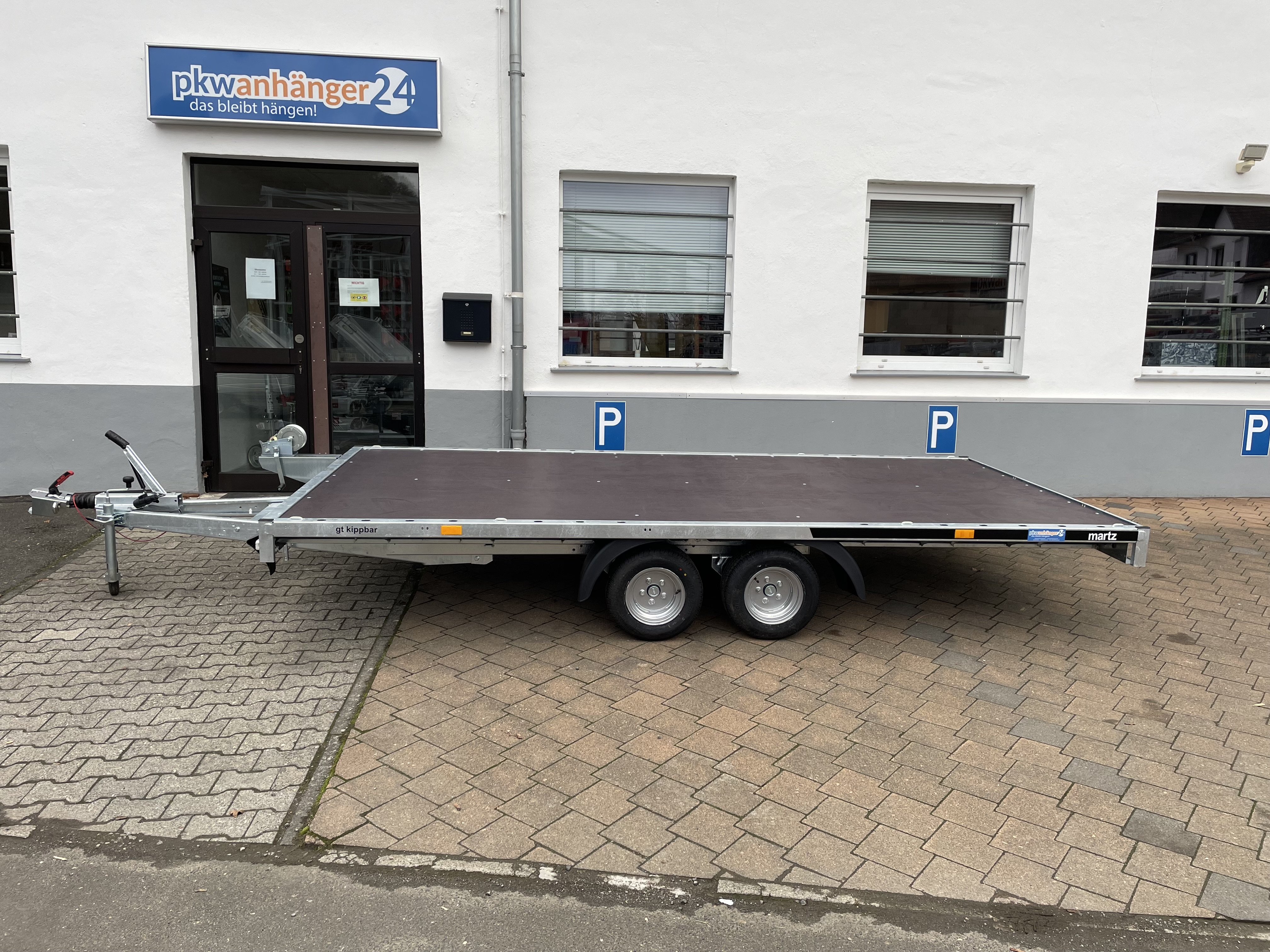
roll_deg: -1.0
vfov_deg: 53.1
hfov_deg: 67.3
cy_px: 476
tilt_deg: -8.5
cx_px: 635
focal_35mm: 26
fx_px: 954
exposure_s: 1/188
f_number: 1.6
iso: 32
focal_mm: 4.2
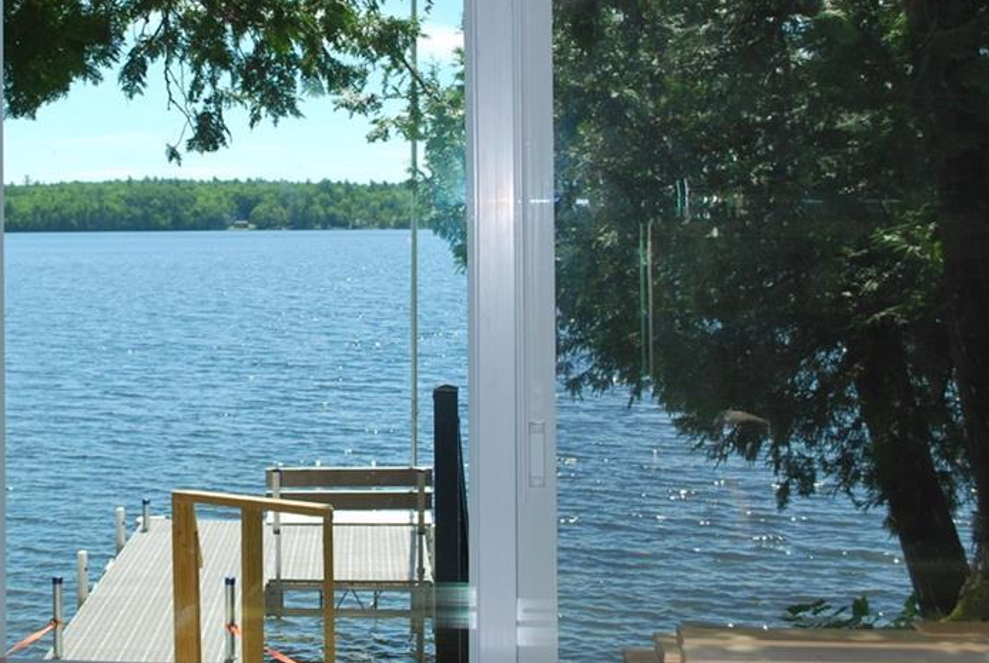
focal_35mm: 62
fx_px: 1706
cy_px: 217
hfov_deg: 31.8
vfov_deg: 21.9
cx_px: 264
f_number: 6.3
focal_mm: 28
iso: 100
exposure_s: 1/200
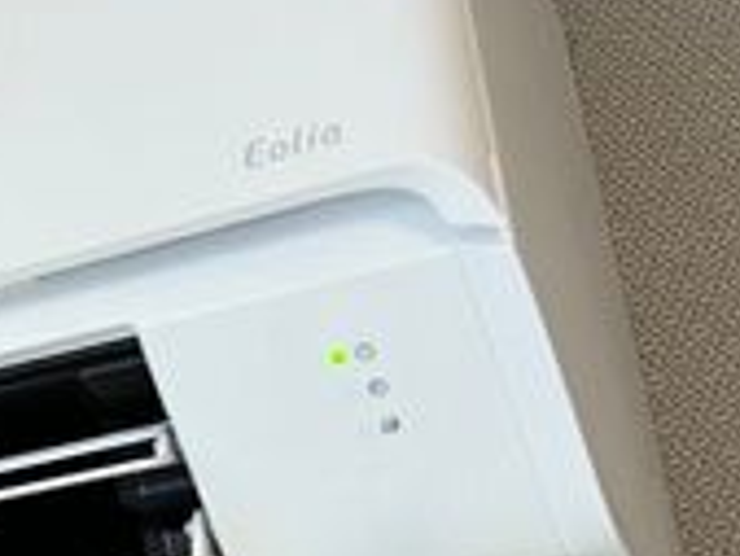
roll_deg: -4.6
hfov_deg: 20.4
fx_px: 1840
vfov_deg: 17.2
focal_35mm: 86
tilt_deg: +32.7
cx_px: -276
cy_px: 302
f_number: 1.5
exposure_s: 1/48
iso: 500
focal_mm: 5.7
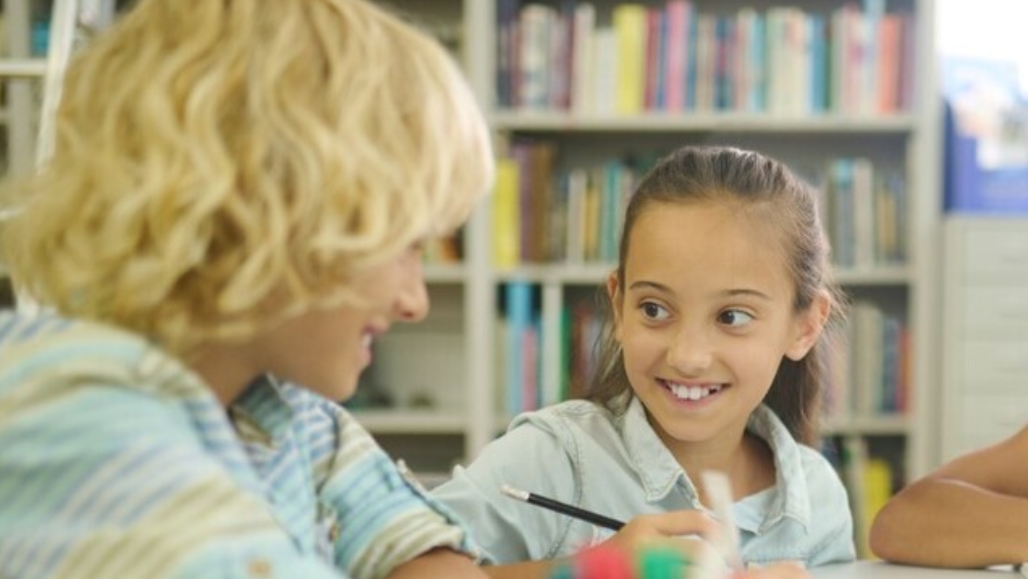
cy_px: 522
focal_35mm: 59
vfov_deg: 20.0
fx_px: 1609
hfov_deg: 34.8
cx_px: 744
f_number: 1.8
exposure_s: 1/160
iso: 640
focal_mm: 35
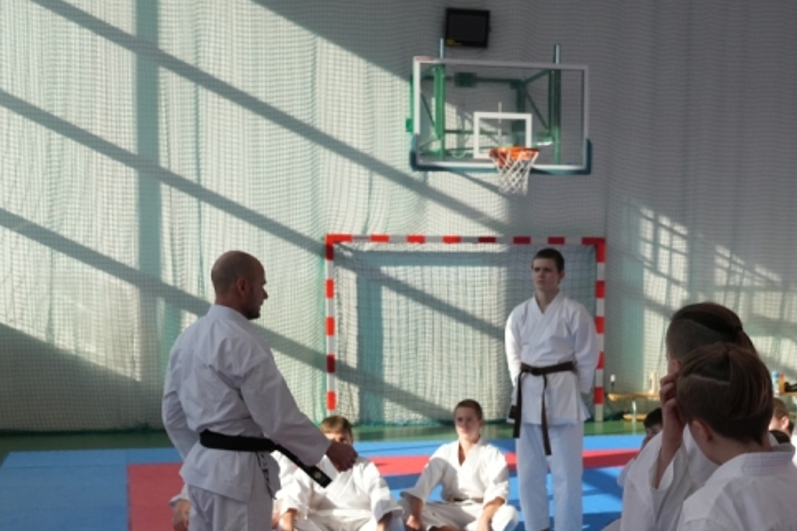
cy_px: 390
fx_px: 1173
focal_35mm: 53
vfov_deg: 25.3
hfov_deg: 37.5
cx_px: 439
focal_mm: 32
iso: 3200
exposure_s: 1/8000
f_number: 5
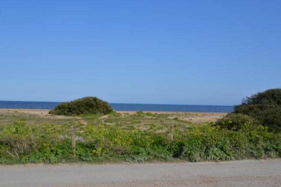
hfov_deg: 53.1
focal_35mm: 36
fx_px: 281
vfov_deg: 36.9
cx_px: 140
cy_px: 94
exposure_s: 1/250
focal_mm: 24
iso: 100
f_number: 8
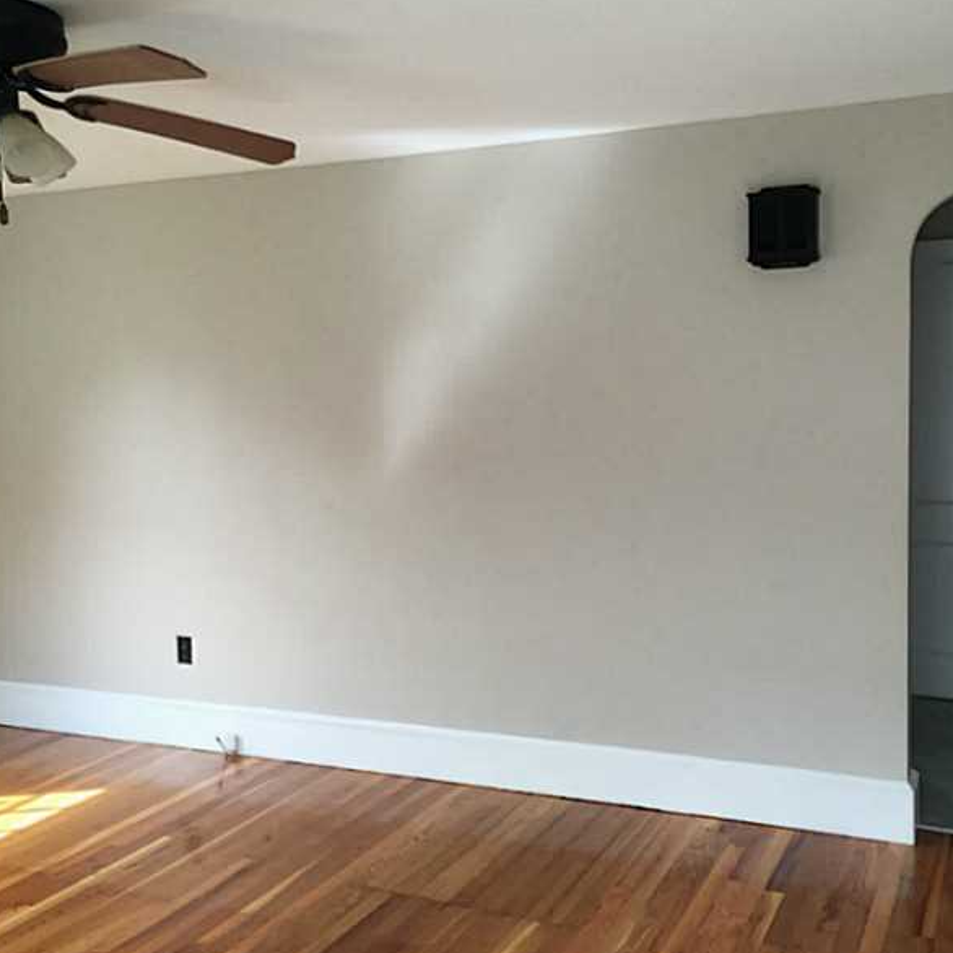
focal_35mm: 35
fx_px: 1090
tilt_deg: -4.8
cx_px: 553
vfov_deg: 47.2
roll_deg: +0.4
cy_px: 476
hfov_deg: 47.0
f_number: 2.2
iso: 40
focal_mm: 4.15
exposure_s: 1/30
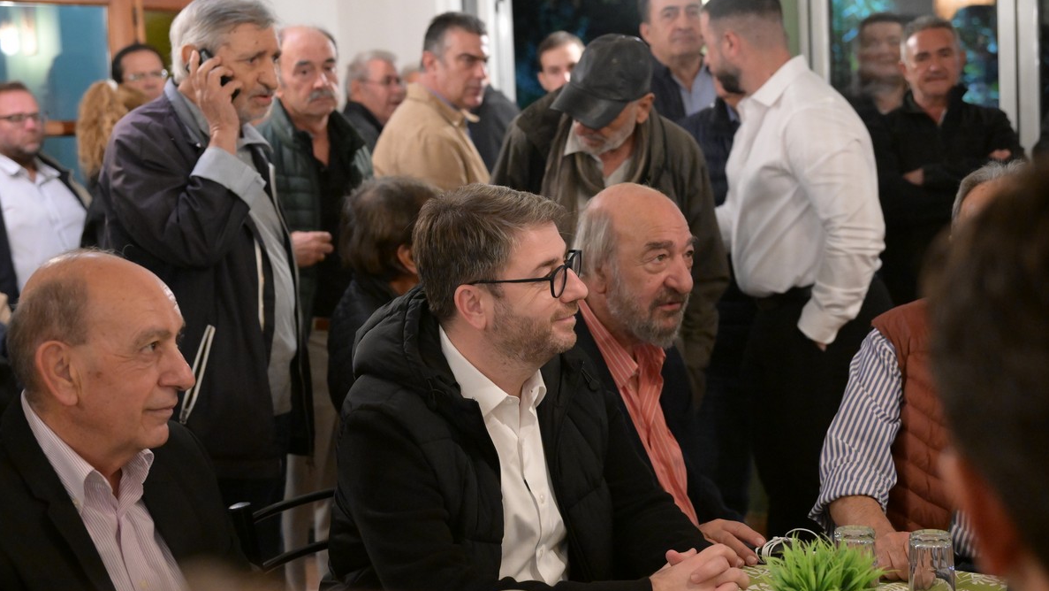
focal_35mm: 54
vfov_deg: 22.2
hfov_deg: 38.5
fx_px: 1502
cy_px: 296
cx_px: 528
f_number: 4
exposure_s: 1/100
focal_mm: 51
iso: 6400
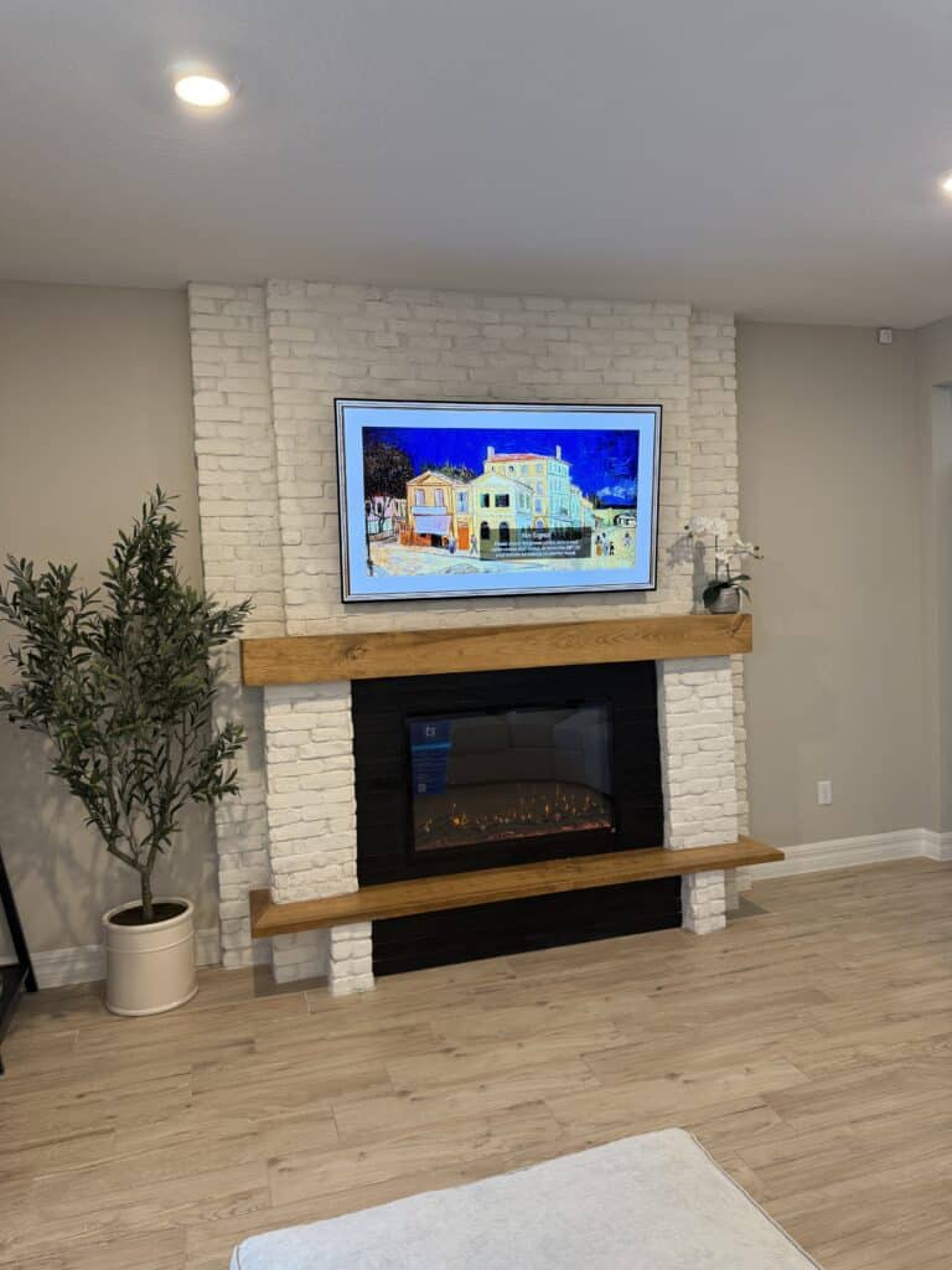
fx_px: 880
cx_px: 476
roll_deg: +2.4
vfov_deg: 71.6
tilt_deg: -2.1
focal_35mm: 24
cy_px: 635
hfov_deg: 56.8
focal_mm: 6.76
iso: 125
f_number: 1.78
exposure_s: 1/60
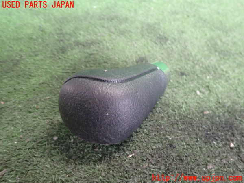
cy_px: 92
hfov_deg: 60.0
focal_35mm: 30
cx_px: 122
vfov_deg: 46.8
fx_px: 211
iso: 800
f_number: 2.3
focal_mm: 5.4
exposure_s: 1/30
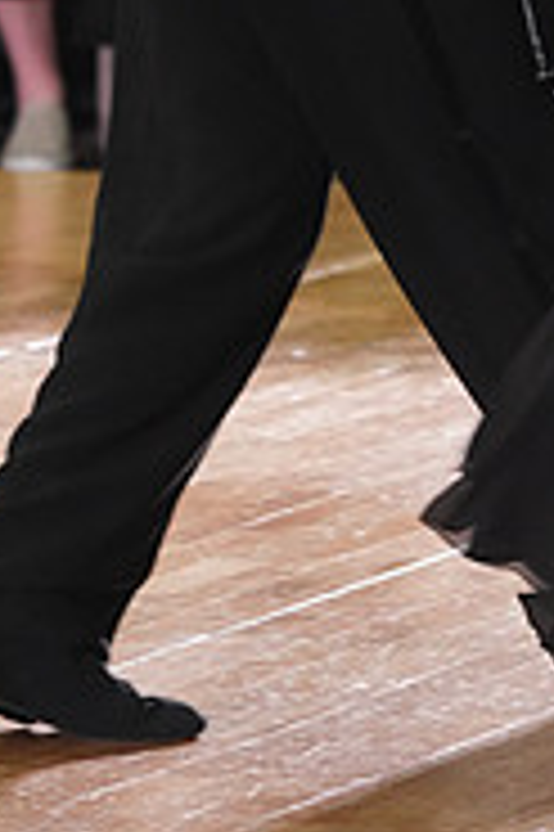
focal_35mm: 505
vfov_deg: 4.1
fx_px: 11678
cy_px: -189
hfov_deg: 2.7
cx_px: 552
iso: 3200
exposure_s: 1/200
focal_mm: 161
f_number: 4
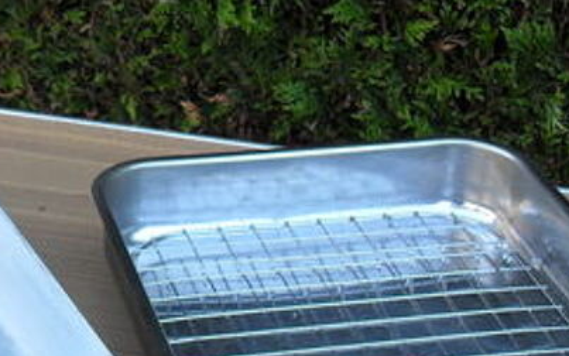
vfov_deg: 14.0
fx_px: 1427
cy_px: 372
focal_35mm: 92
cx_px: 96
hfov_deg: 22.2
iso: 80
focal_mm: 6.2
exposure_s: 1/60
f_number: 2.8
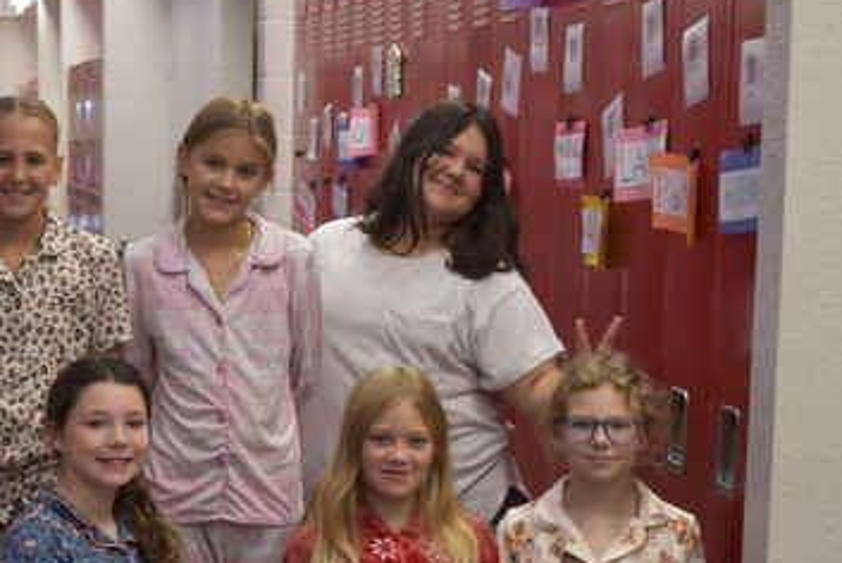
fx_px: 2645
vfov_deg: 12.0
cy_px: 590
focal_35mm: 113
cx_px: -76
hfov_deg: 17.5
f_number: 4
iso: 400
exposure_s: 1/30
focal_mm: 26
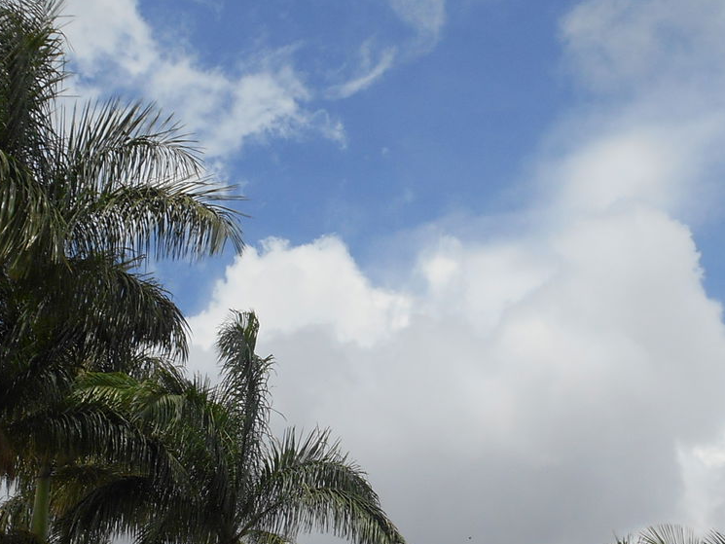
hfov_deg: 28.9
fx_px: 1403
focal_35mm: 67
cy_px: 496
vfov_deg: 21.4
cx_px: 423
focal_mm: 4.7
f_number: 3.4
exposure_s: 1/1250
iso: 80
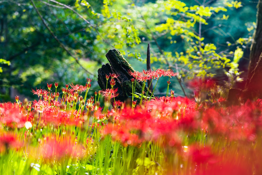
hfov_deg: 15.2
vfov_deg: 10.2
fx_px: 983
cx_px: 131
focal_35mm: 135
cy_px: 88
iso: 100
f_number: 2.8
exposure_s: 1/160
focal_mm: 135
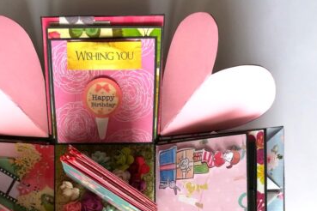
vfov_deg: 29.2
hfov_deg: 43.8
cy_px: 191
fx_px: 387
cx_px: 105
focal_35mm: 44
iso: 100
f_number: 2.2
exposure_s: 1/120
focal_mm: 3.83
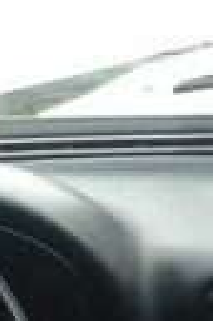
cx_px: 398
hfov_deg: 7.5
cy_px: 475
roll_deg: -2.6
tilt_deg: -23.3
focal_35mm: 177
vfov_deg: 11.2
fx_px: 1575
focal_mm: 4.12
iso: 64
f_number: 2.4
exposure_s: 1/20
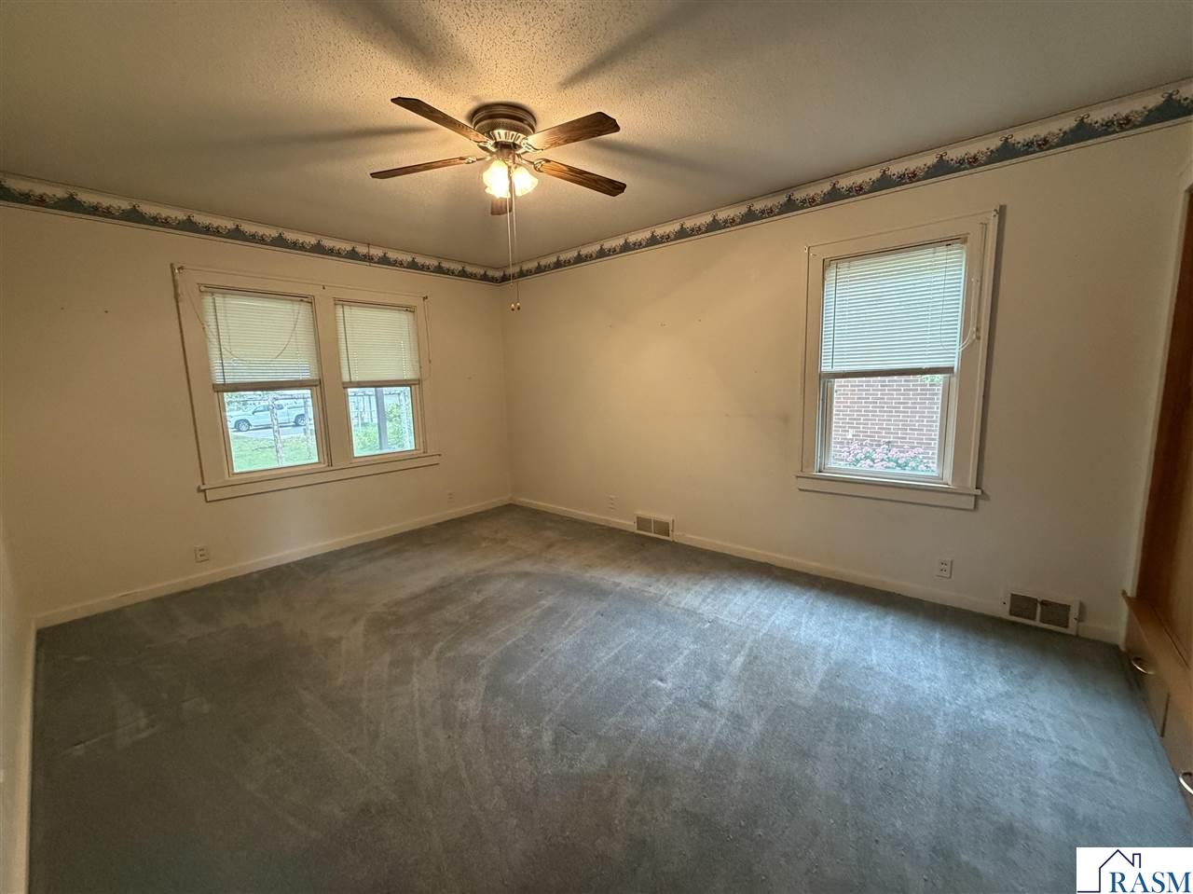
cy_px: 447
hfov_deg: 102.1
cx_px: 596
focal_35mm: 14
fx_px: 482
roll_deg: +1.8
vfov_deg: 85.6
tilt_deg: -7.6
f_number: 2.2
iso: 500
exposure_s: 1/60
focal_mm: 2.22
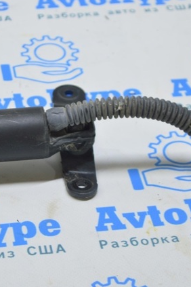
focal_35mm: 125
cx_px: 24
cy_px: 144
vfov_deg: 16.4
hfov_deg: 10.9
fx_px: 993
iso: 400
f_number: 5.6
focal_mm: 55
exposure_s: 1/20
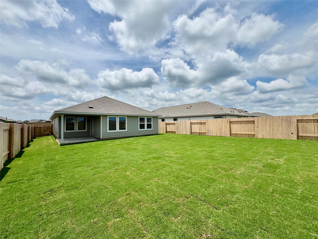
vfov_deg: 85.7
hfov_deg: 102.1
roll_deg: +0.1
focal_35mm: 14
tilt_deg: +0.8
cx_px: 159
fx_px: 129
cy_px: 120
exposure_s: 1/3906
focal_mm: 2.22
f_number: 2.2
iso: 50
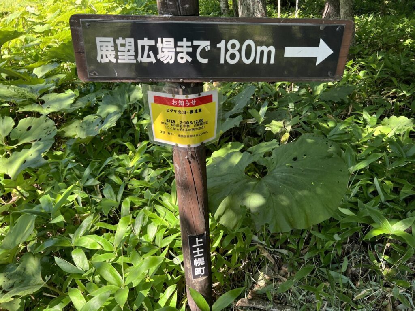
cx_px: 208
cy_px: 156
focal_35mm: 26
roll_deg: +2.1
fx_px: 312
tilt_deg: -27.2
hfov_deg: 67.3
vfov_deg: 53.1
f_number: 1.5
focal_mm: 5.7
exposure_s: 1/493
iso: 50
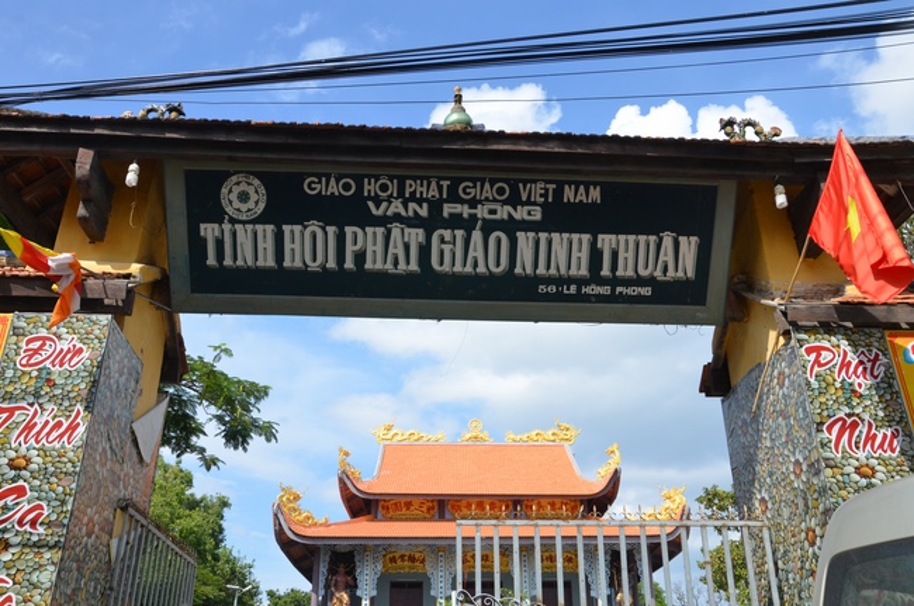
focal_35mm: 33
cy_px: 303
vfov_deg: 39.8
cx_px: 457
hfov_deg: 57.3
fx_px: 836
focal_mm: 22
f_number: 10
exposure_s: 1/400
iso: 250
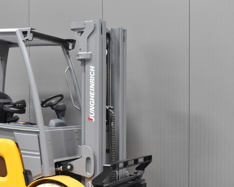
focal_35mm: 71
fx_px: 490
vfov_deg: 21.5
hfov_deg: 26.4
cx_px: 51
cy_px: 134
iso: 2000
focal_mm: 29
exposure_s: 1/30
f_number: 6.3
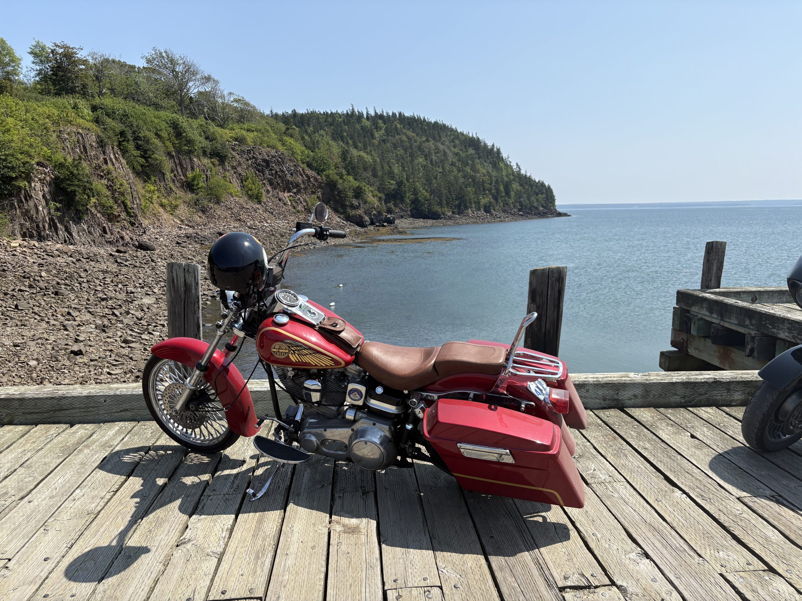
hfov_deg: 67.3
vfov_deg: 53.1
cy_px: 300
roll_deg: +1.3
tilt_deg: -7.7
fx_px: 602
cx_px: 401
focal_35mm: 26
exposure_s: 1/3448
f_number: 1.6
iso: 50
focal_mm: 5.96
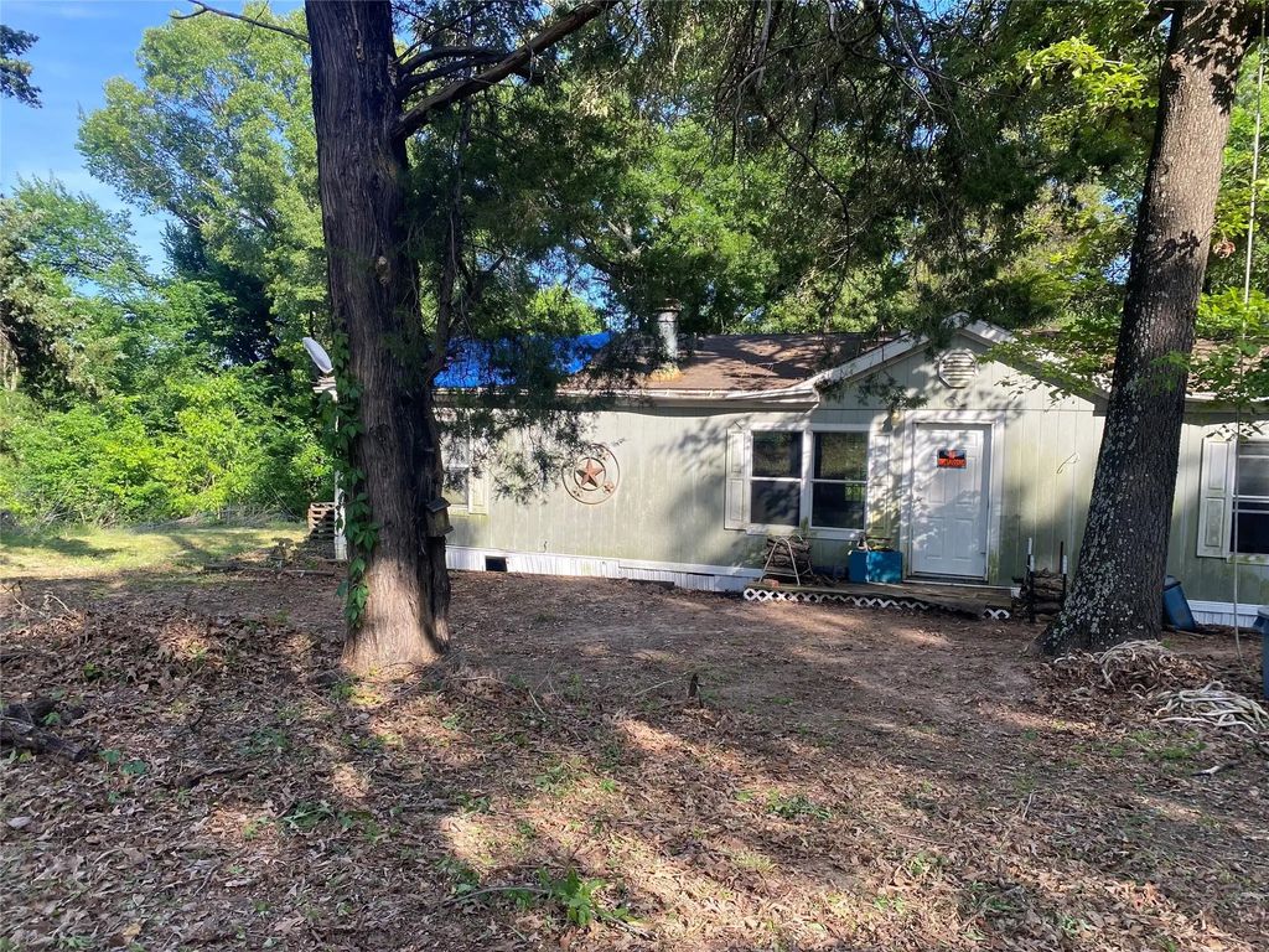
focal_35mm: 26
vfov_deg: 53.1
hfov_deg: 67.3
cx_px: 634
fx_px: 953
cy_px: 476
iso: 32
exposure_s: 1/502
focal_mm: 4.25
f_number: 1.8
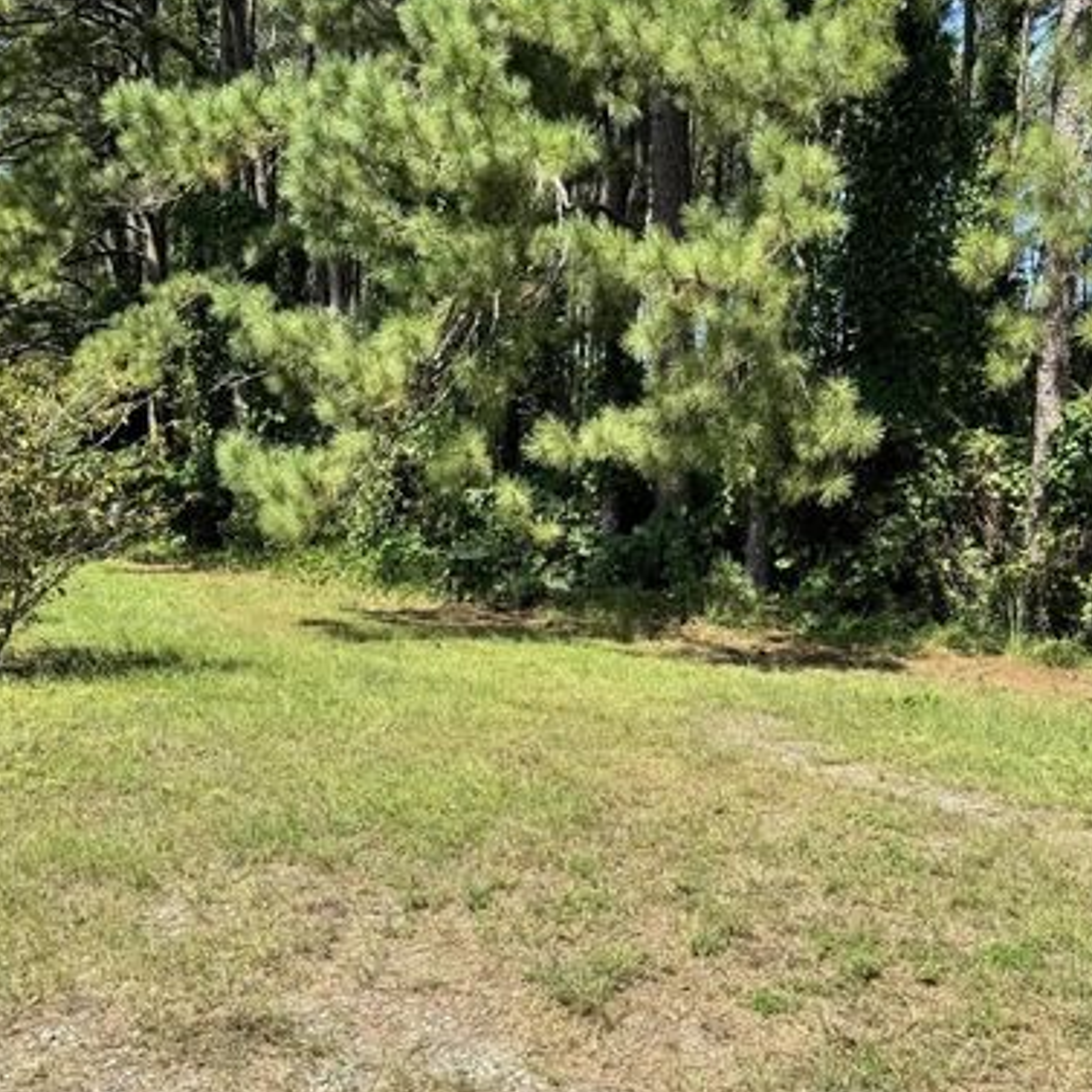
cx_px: 521
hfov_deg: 46.0
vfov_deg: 46.0
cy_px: 562
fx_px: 1285
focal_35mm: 36
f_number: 1.78
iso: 80
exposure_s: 1/2415
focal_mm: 6.76
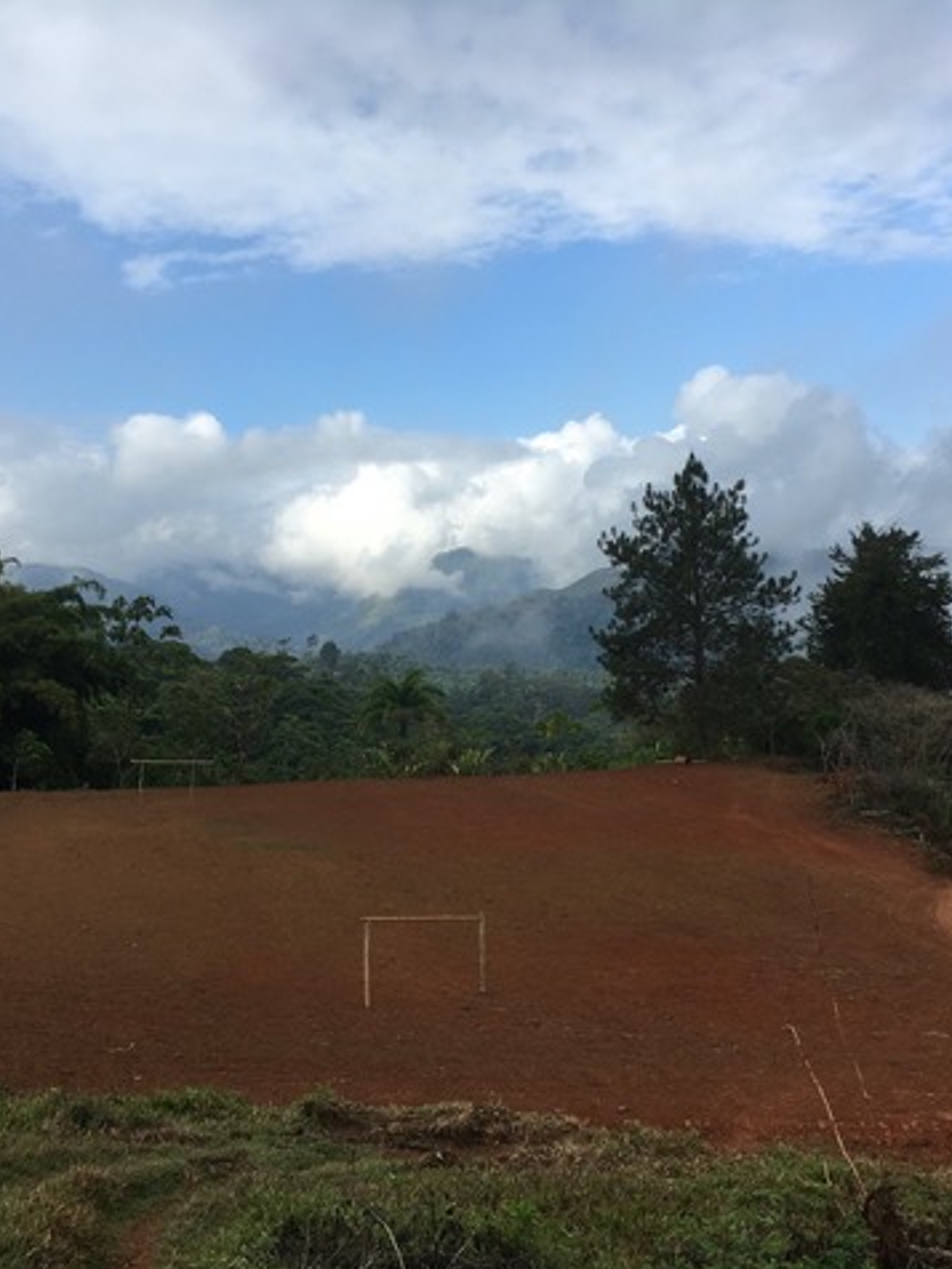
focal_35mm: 39
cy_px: 637
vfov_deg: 47.9
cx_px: 461
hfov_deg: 36.8
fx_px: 1430
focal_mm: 4.15
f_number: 2.2
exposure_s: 1/894
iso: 25
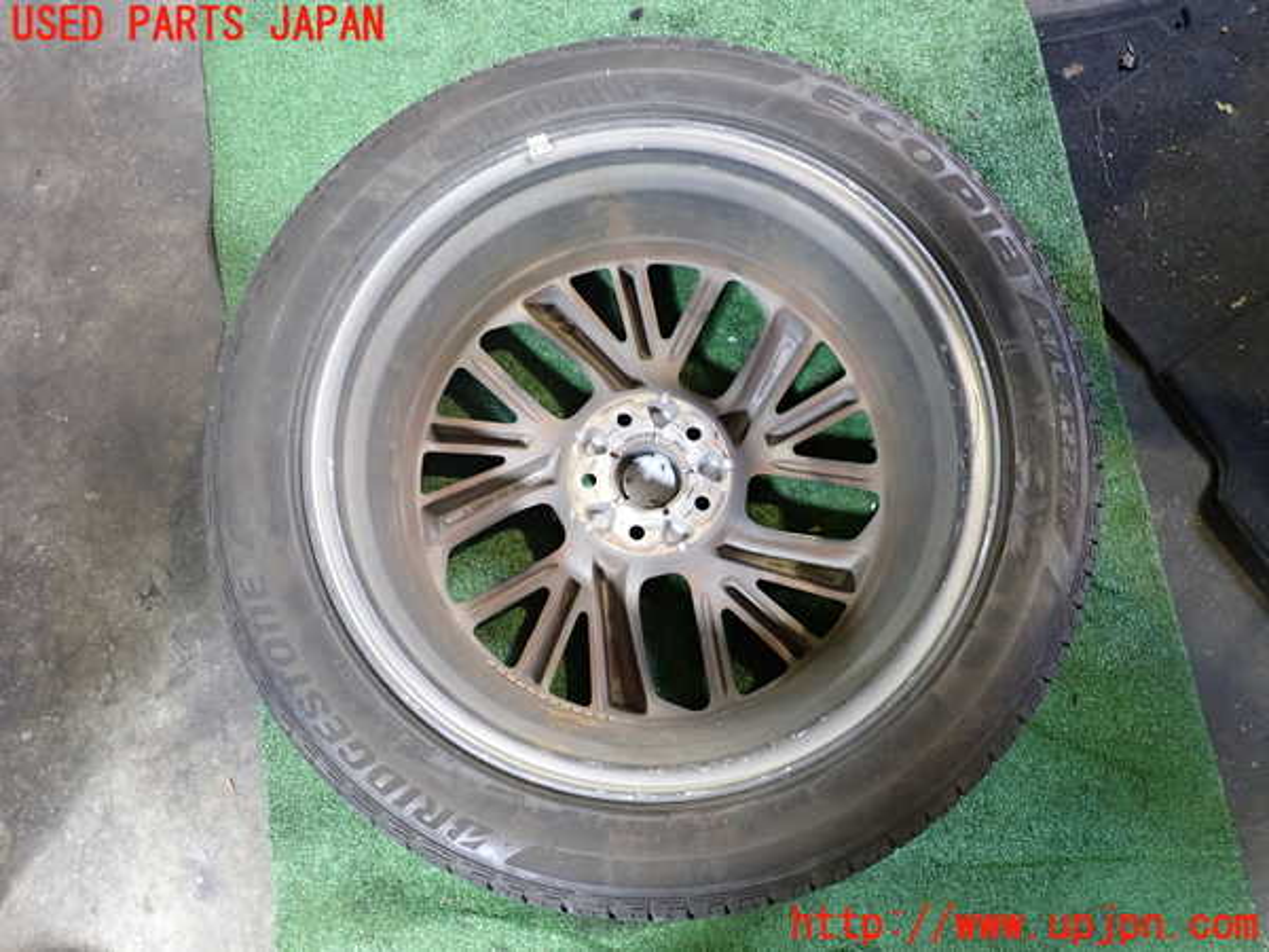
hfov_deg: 69.4
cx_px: 634
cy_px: 476
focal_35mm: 25
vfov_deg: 54.9
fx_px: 916
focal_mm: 4.5
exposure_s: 1/30
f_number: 2
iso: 320
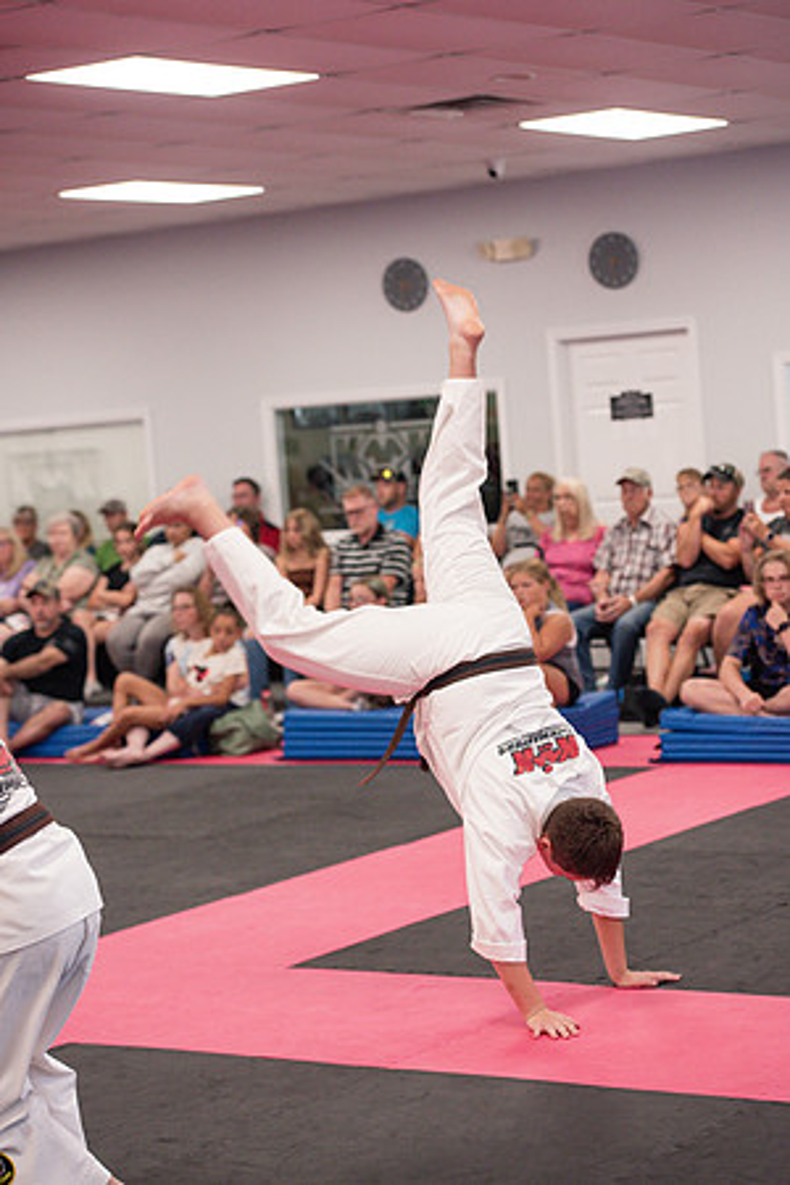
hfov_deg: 16.1
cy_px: 592
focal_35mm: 85
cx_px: 395
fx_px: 2798
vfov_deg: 23.9
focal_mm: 85
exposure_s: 1/400
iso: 1600
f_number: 3.5
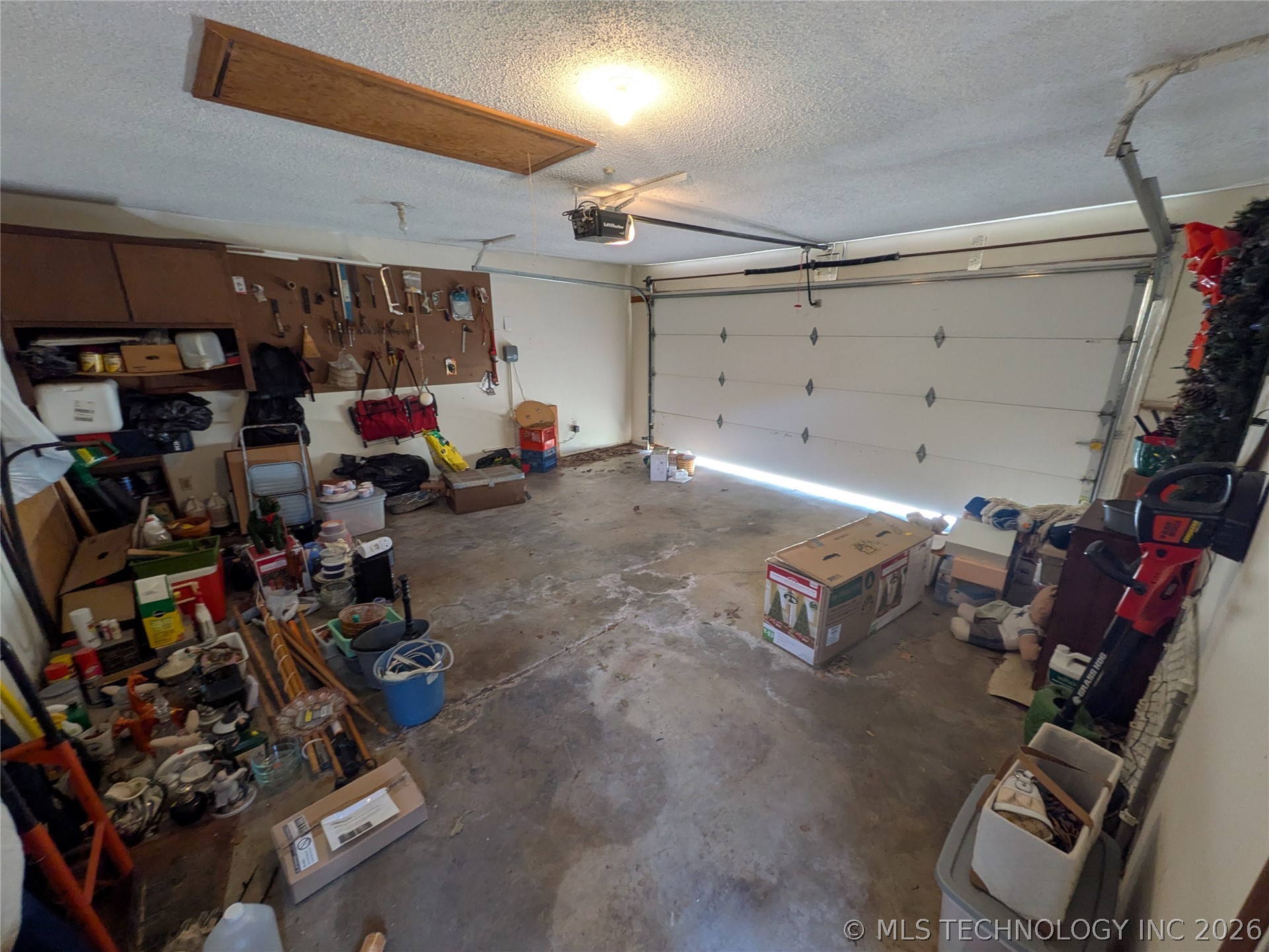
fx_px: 513
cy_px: 476
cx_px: 634
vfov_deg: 85.7
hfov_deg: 102.1
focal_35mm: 14
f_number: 2.2
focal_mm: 1.83
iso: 159
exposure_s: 1/40
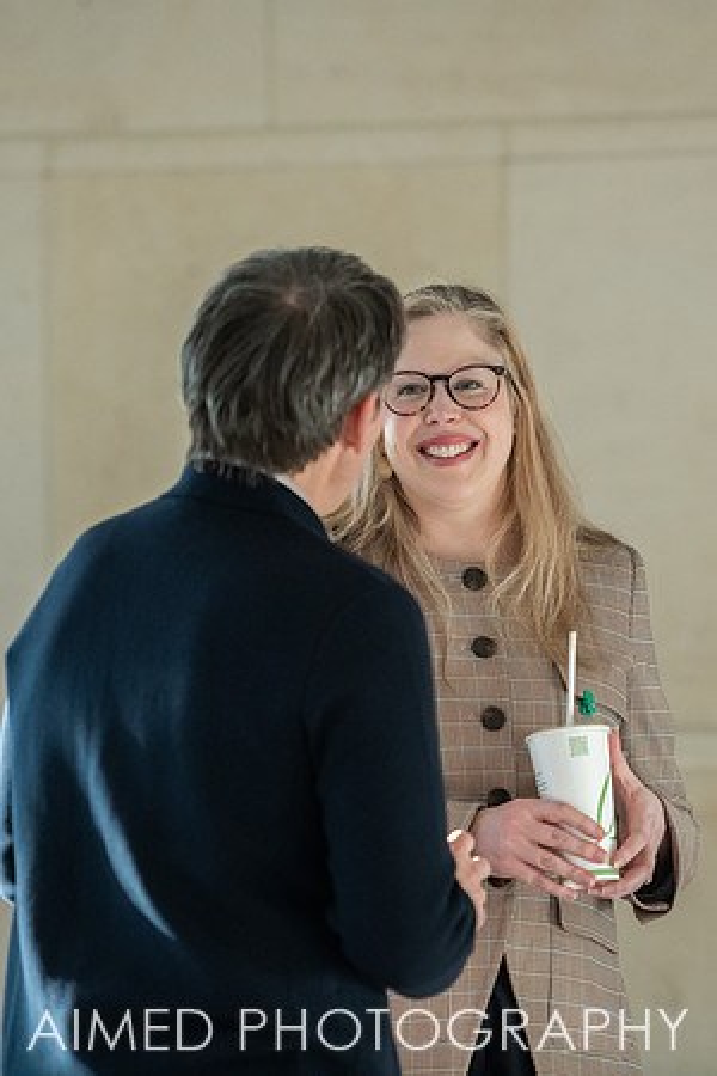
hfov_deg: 5.4
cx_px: 419
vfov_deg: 8.0
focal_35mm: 257
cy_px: 519
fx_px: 7666
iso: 1250
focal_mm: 165
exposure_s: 1/400
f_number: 2.8
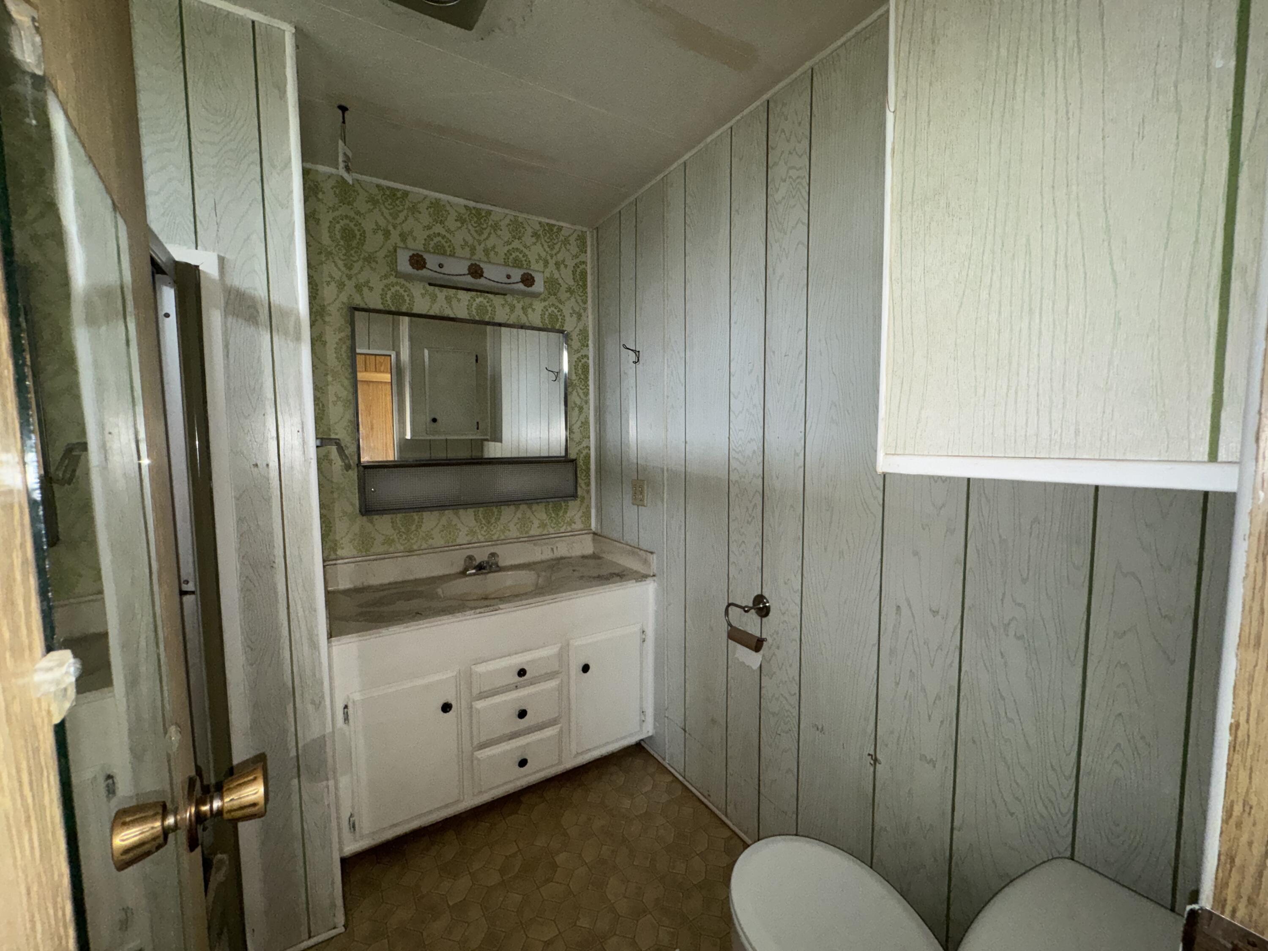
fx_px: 513
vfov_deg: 85.7
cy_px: 476
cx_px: 634
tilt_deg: -5.2
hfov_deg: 102.1
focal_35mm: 14
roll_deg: -0.8
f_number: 2.2
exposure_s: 1/60
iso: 160
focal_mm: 2.22
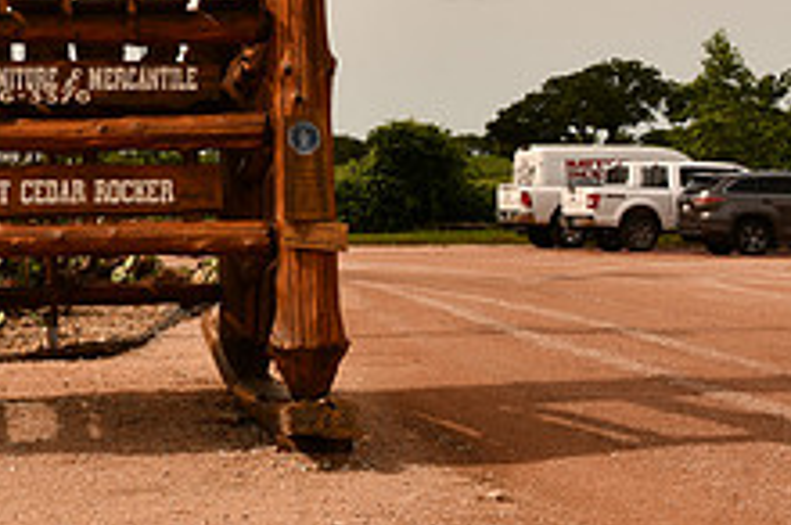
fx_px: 2435
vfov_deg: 12.0
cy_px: -128
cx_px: 147
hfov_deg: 18.3
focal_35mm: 111
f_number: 16
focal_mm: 28
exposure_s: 1/125
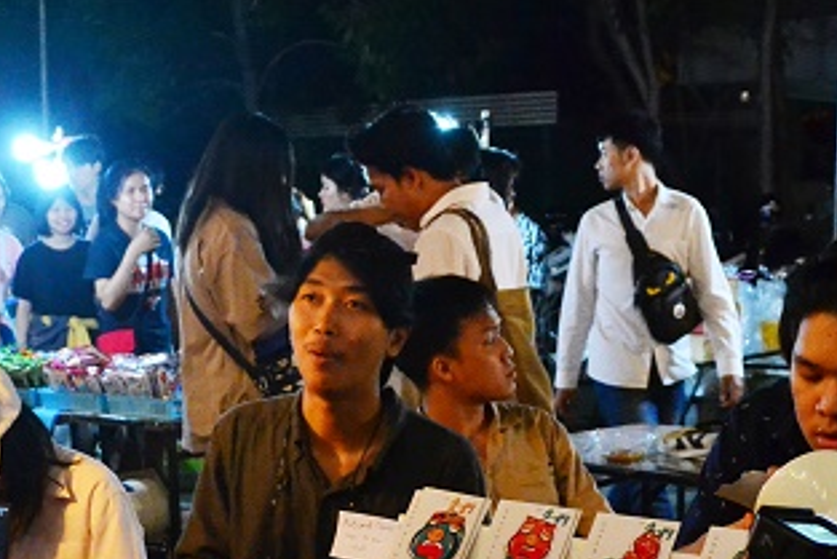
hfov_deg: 29.1
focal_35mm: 69
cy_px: 477
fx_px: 1605
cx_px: 305
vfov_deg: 19.5
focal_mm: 18
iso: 3200
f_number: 4.5
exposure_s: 1/80
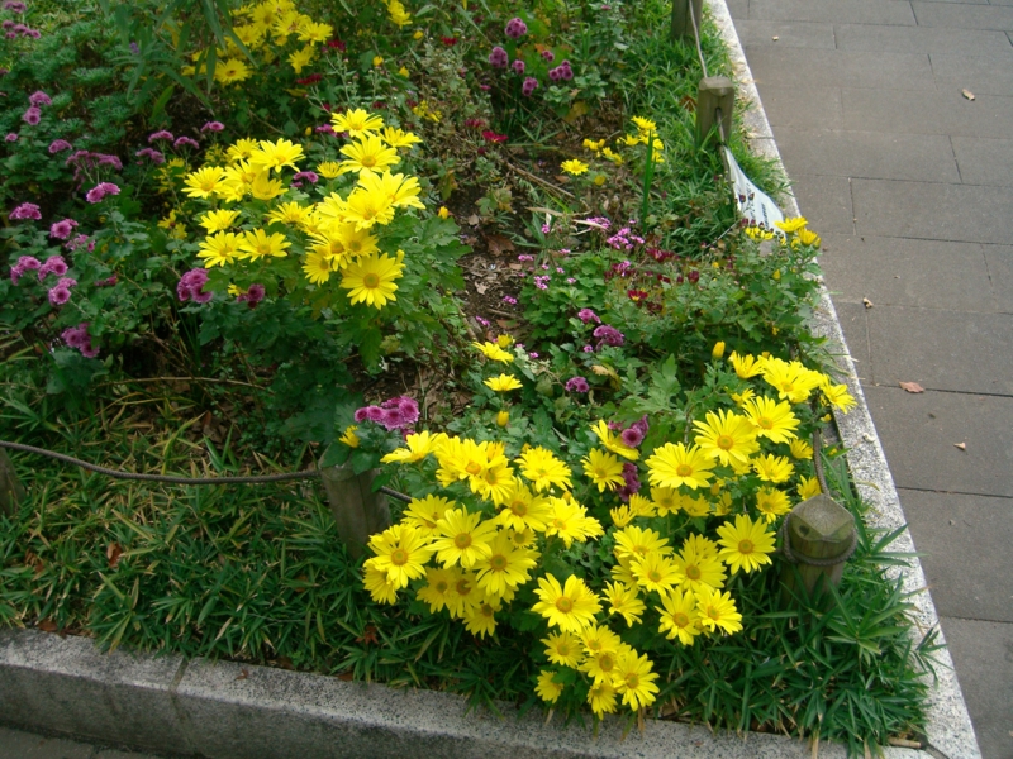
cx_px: 506
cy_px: 380
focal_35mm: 38
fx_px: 1112
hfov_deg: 49.0
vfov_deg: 37.7
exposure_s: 1/250
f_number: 2.8
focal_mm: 7.9
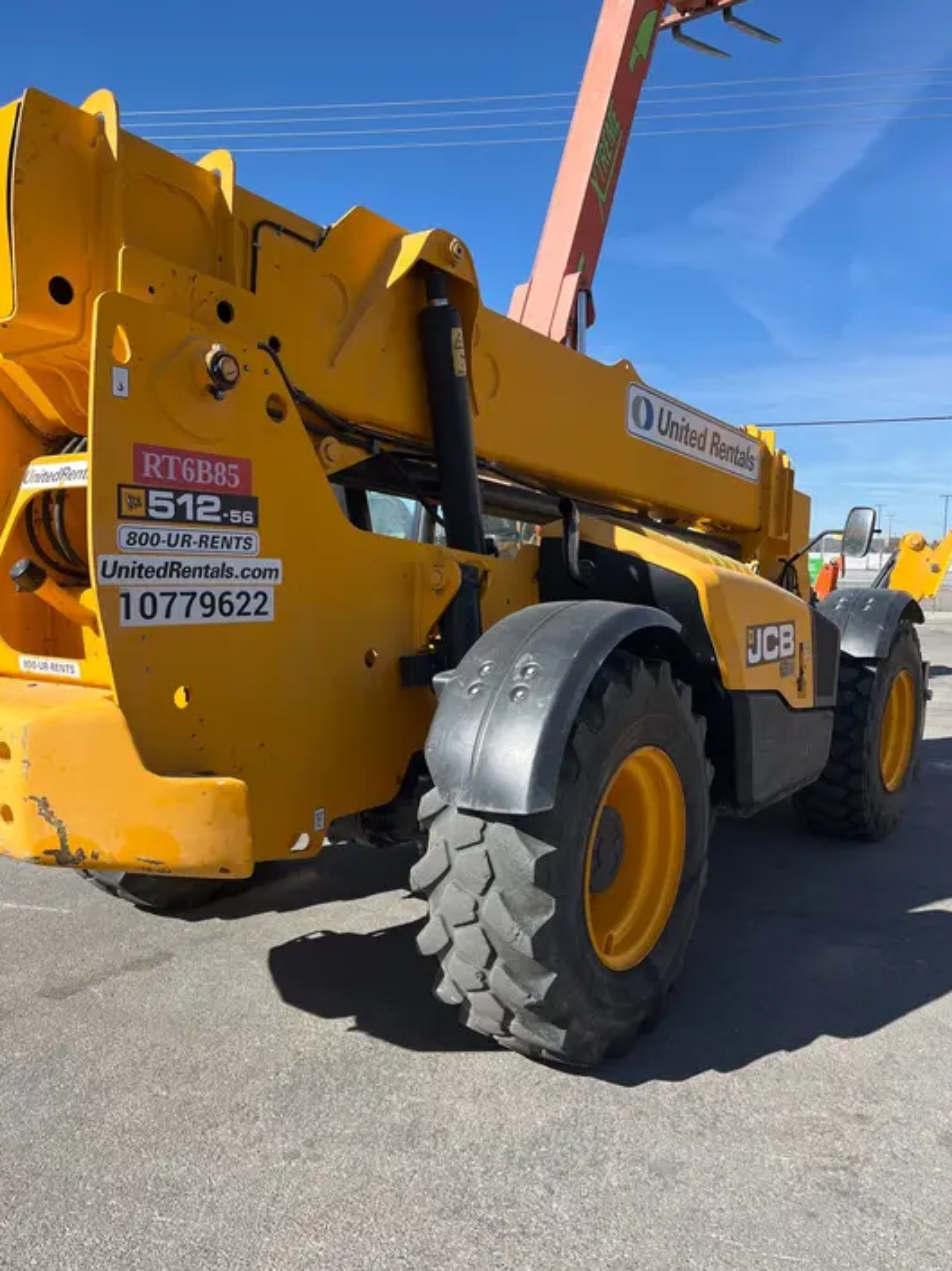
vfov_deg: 65.3
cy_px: 653
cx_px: 464
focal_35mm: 27
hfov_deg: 51.3
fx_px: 991
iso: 50
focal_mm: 5.1
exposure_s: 1/2179
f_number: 1.6
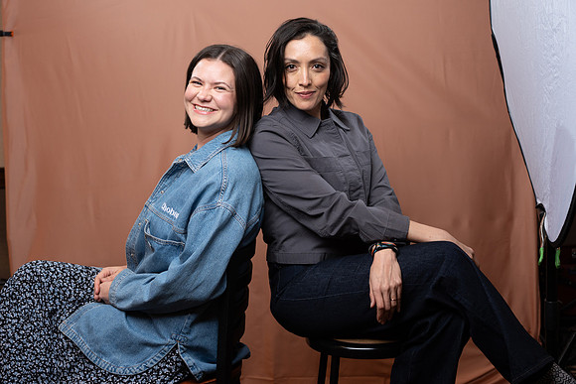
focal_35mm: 52
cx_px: 288
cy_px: 192
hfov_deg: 38.2
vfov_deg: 26.0
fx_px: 832
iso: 320
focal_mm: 52
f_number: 4
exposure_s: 1/160
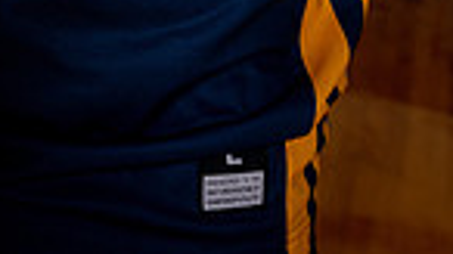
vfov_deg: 9.3
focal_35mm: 110
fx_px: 1321
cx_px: 236
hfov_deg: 19.5
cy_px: -440
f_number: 5.6
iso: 400
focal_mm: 34
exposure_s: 1/250
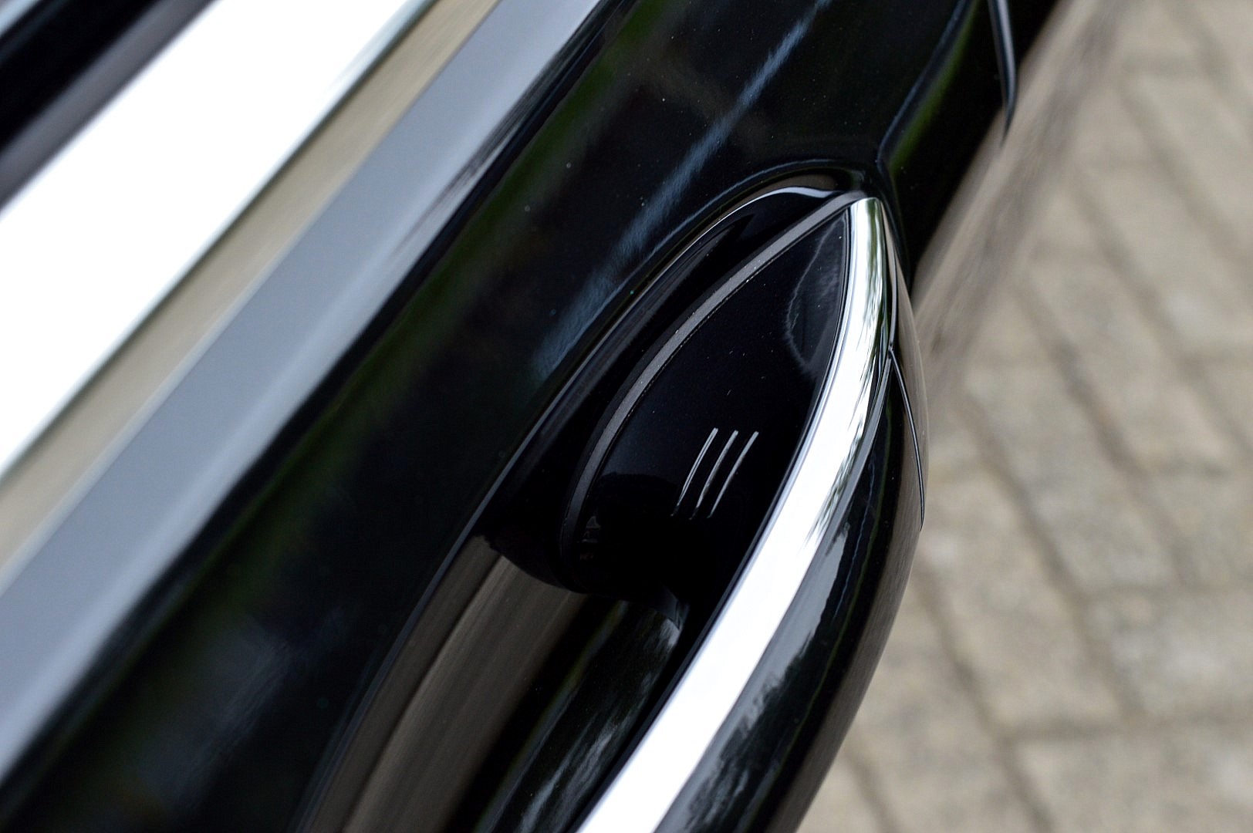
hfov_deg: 24.6
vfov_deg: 16.5
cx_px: 626
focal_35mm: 82
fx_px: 2869
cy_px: 416
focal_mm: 55
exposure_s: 1/125
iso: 400
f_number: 9
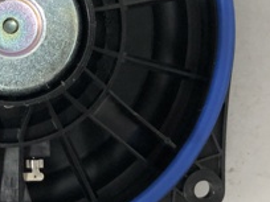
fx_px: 686
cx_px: -34
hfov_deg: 21.0
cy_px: -4
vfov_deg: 16.4
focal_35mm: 88
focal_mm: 4
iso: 40
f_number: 1.8
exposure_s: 1/20
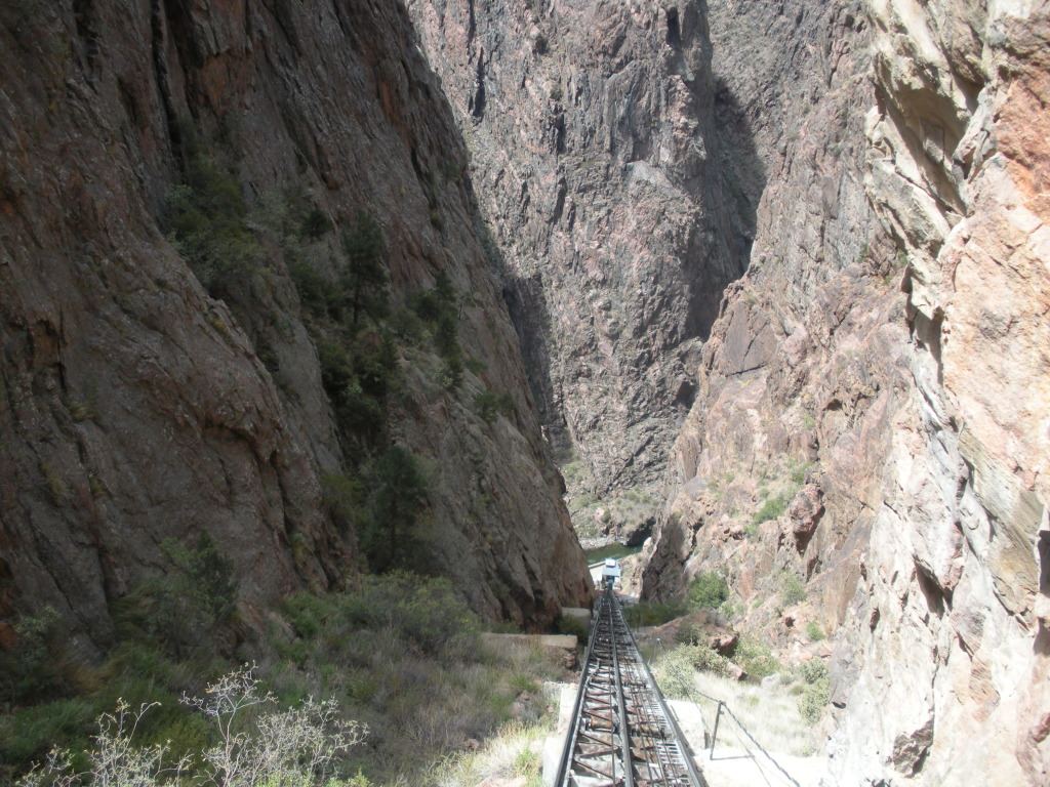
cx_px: 525
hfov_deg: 51.4
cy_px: 394
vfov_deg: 39.7
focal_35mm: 36
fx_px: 1092
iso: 64
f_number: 3.5
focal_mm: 6.3
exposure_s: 1/233
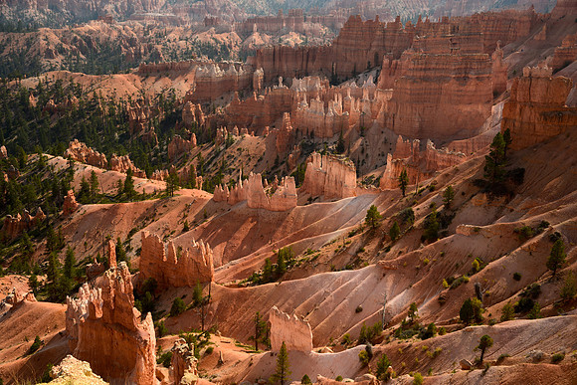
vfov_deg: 30.5
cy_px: 192
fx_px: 705
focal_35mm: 44
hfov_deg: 44.5
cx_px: 288
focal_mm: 44
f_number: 11
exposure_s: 1/125
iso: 64
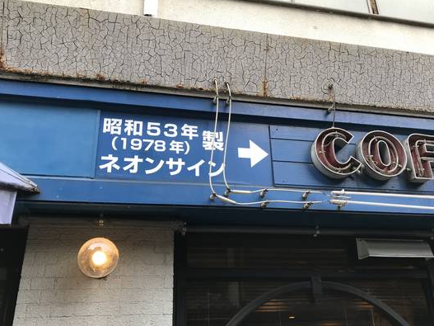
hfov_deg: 53.9
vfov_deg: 41.8
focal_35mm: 34
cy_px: 168
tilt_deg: +24.7
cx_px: 236
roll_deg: +3.0
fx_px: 426
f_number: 1.8
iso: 25
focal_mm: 3.99
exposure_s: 1/120
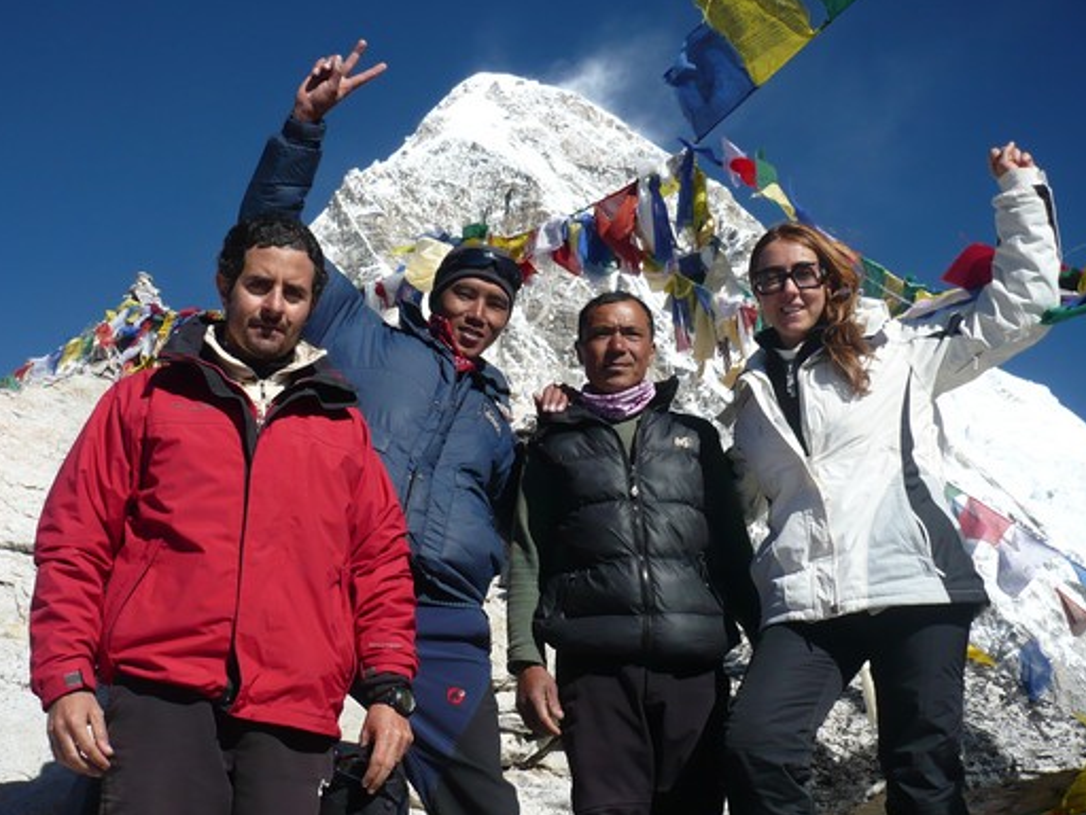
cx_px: 486
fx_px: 1286
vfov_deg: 35.1
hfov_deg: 45.7
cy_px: 465
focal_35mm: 41
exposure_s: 1/400
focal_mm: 5.8
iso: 100
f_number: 8
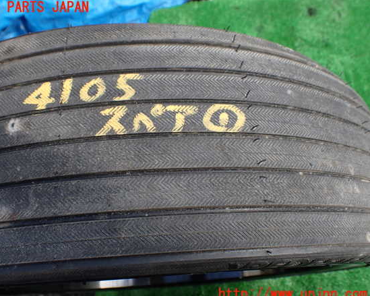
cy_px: 151
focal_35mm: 32
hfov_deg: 55.6
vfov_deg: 45.8
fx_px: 350
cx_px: 168
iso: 100
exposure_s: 1/200
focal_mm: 5.4
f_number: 3.2
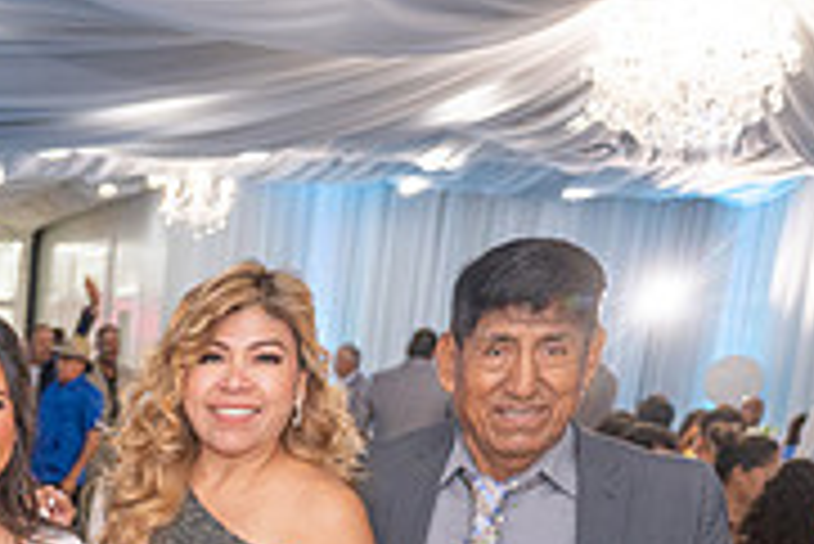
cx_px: -301
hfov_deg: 22.8
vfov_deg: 16.0
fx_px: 1742
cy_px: 865
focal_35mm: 77
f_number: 3.2
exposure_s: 1/160
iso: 1000
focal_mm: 24
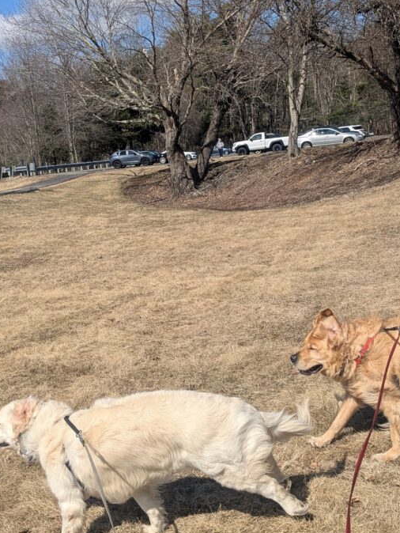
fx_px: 631
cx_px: 260
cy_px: 239
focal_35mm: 41
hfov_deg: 34.9
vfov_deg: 45.7
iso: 48
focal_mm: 4.38
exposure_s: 1/4673
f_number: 1.73
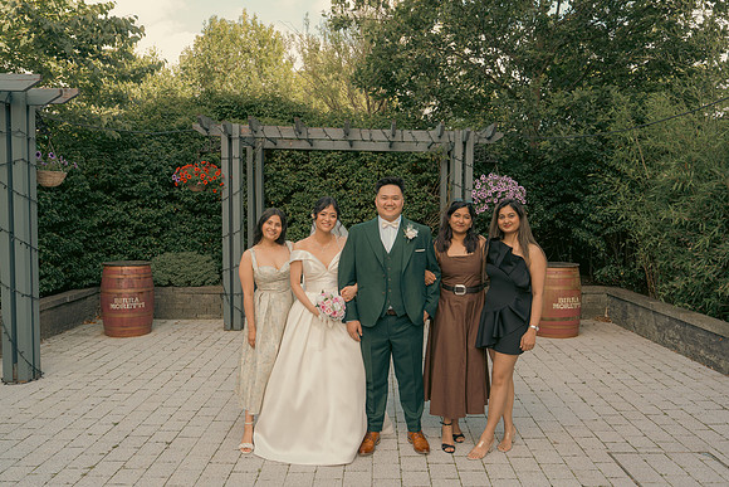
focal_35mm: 30
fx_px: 608
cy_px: 244
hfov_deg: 61.9
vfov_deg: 43.6
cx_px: 364
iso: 200
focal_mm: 30
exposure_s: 1/160
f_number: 5.6
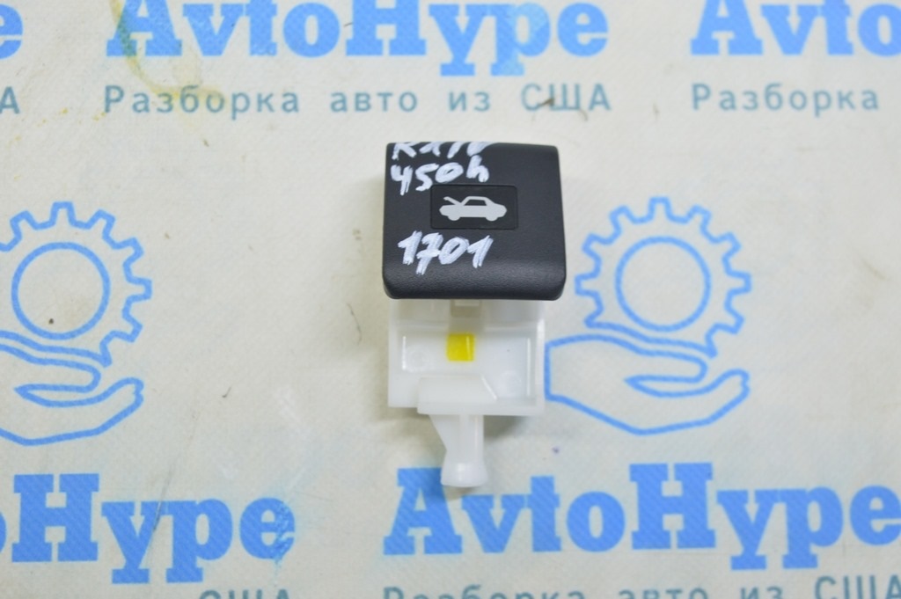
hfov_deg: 38.9
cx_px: 450
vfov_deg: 26.4
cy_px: 300
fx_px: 1275
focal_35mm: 51
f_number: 5.6
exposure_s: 1/20
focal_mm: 34
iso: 400
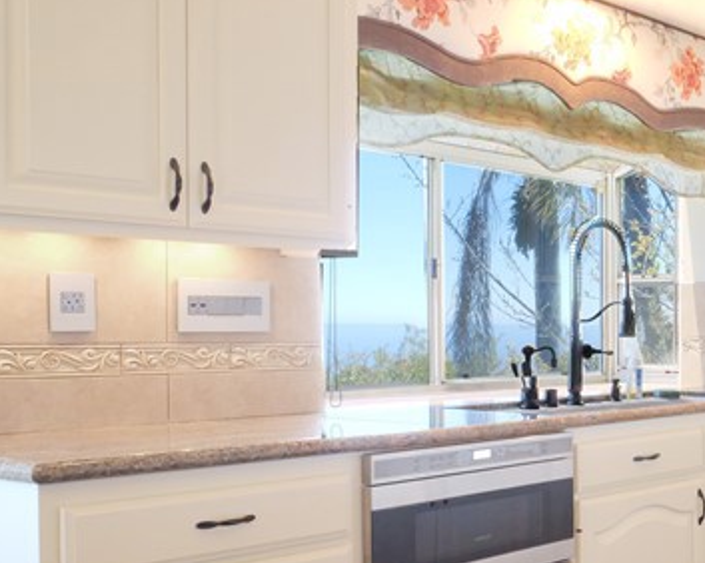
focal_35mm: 51
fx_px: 1064
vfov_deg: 29.6
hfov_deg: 29.5
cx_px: 918
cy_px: 305
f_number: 8
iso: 2000
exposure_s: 1/40
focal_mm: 9
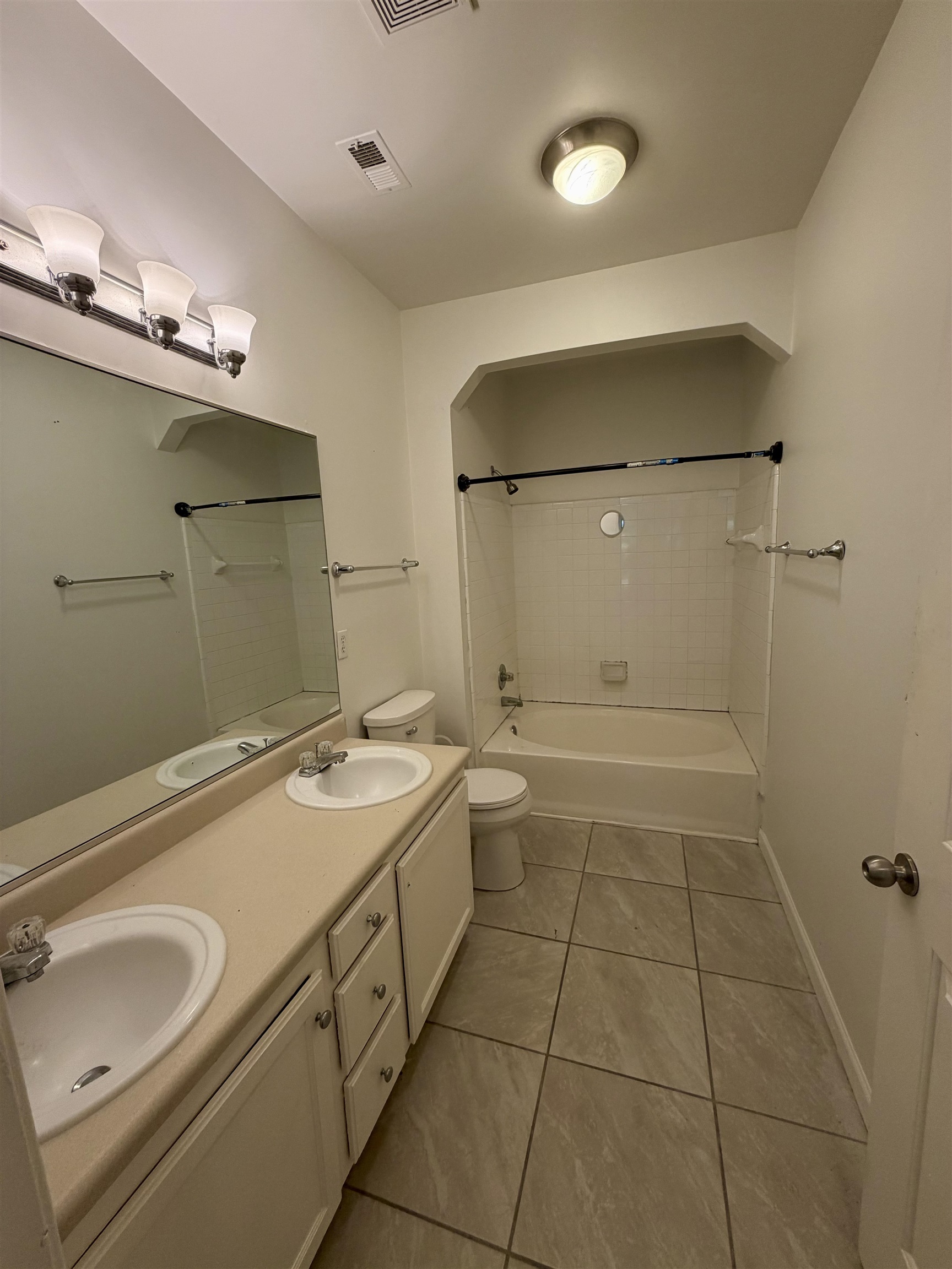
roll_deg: +2.4
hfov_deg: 85.7
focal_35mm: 14
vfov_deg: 102.1
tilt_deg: -8.4
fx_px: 513
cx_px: 476
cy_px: 634
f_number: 2.2
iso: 125
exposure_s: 1/120
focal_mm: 2.22
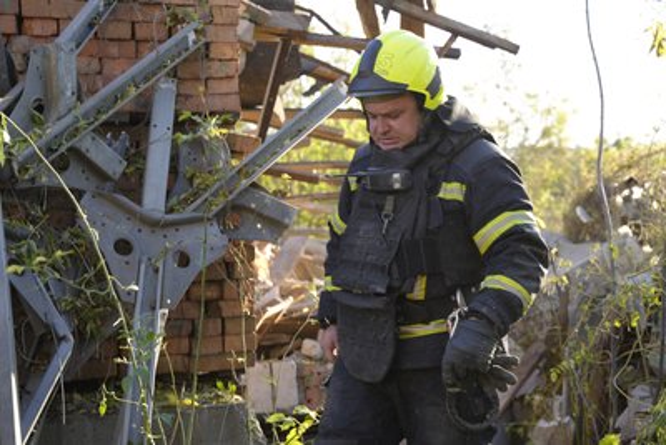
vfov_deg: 25.5
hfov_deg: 37.5
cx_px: 333
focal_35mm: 53
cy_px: 222
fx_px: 981
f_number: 4
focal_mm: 53
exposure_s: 1/160
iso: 125
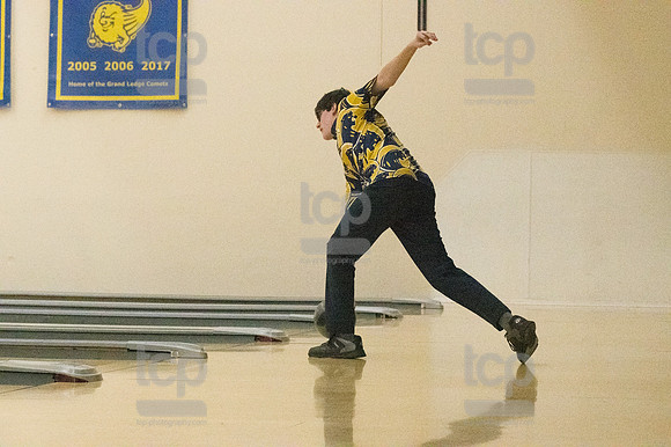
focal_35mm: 123
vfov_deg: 11.1
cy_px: 224
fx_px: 2291
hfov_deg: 16.7
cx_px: 336
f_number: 4.5
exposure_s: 1/1250
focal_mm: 82
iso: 10000
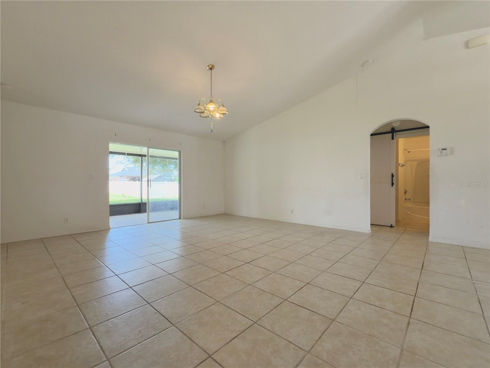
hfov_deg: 102.1
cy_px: 184
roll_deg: +0.4
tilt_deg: -1.6
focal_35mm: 14
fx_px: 198
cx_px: 245
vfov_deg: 85.7
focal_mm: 2.22
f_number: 2.2
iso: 160
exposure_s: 1/120
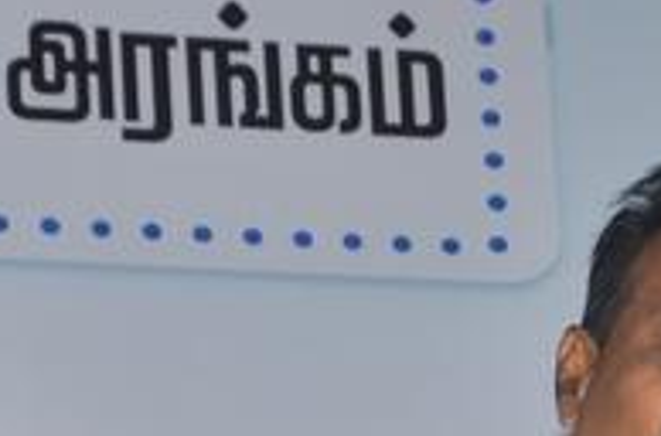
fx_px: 5362
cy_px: 944
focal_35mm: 293
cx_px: 542
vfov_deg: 4.6
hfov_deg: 7.0
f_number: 8
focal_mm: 42
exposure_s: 1/320
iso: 800
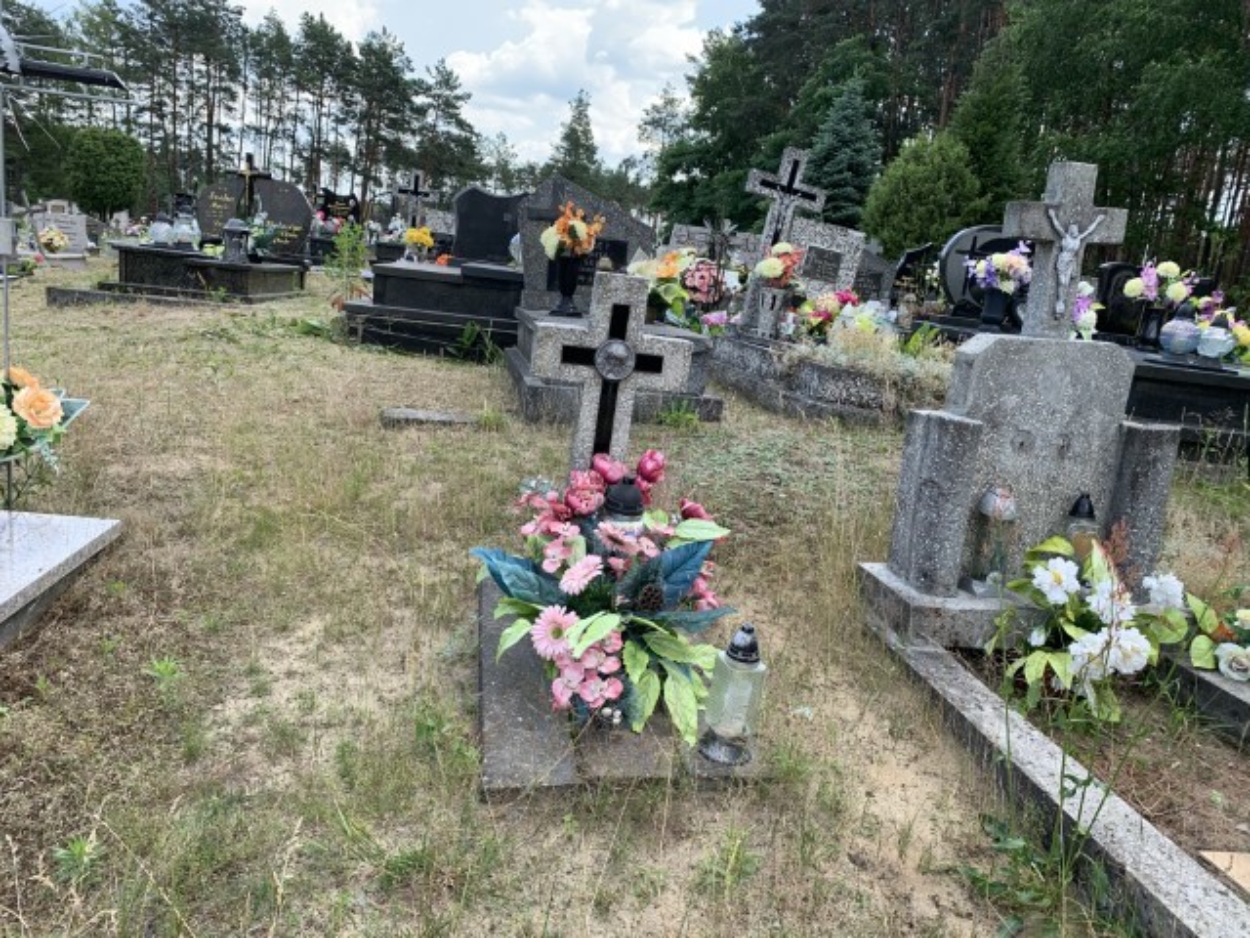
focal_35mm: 26
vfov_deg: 53.1
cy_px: 469
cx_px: 625
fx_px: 939
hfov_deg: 67.3
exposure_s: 1/616
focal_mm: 4.25
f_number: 1.8
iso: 25
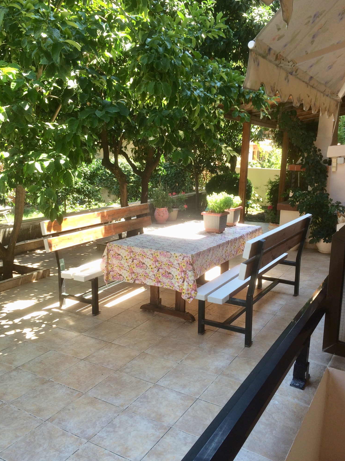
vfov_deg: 60.0
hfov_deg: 46.8
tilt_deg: -14.1
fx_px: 399
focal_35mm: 30
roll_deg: -2.5
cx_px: 177
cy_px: 230
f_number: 2.2
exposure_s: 1/116
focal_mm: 4.15
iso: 32
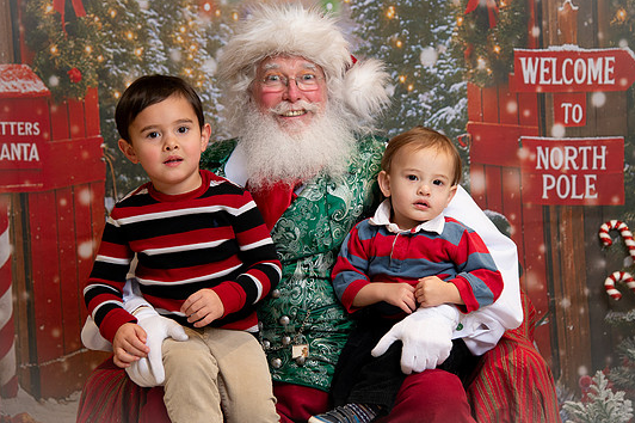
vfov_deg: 18.9
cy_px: 195
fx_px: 1269
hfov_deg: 28.1
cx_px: 316
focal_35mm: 72
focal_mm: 66
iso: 1250
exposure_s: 1/200
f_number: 4.5
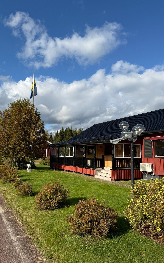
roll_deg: -1.9
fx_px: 186
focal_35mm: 26
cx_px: 67
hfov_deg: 47.4
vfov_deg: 70.4
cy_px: 134
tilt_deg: +7.8
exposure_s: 1/5319
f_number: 1.78
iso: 80
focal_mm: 6.76
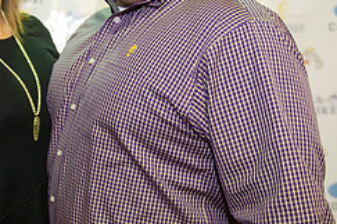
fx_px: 693
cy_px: 88
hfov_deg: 27.0
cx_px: 90
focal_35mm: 74
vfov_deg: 18.4
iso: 1250
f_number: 2.8
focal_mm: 31
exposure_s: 1/60
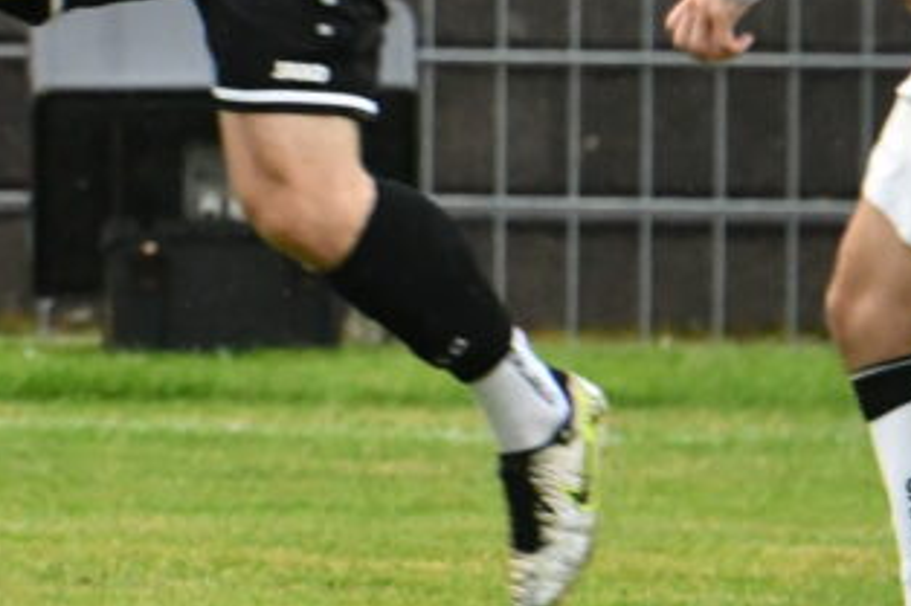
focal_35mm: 2296
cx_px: 93
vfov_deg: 0.6
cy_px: -110
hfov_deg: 0.9
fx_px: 58069
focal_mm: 400
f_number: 5.6
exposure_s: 1/500
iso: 5600
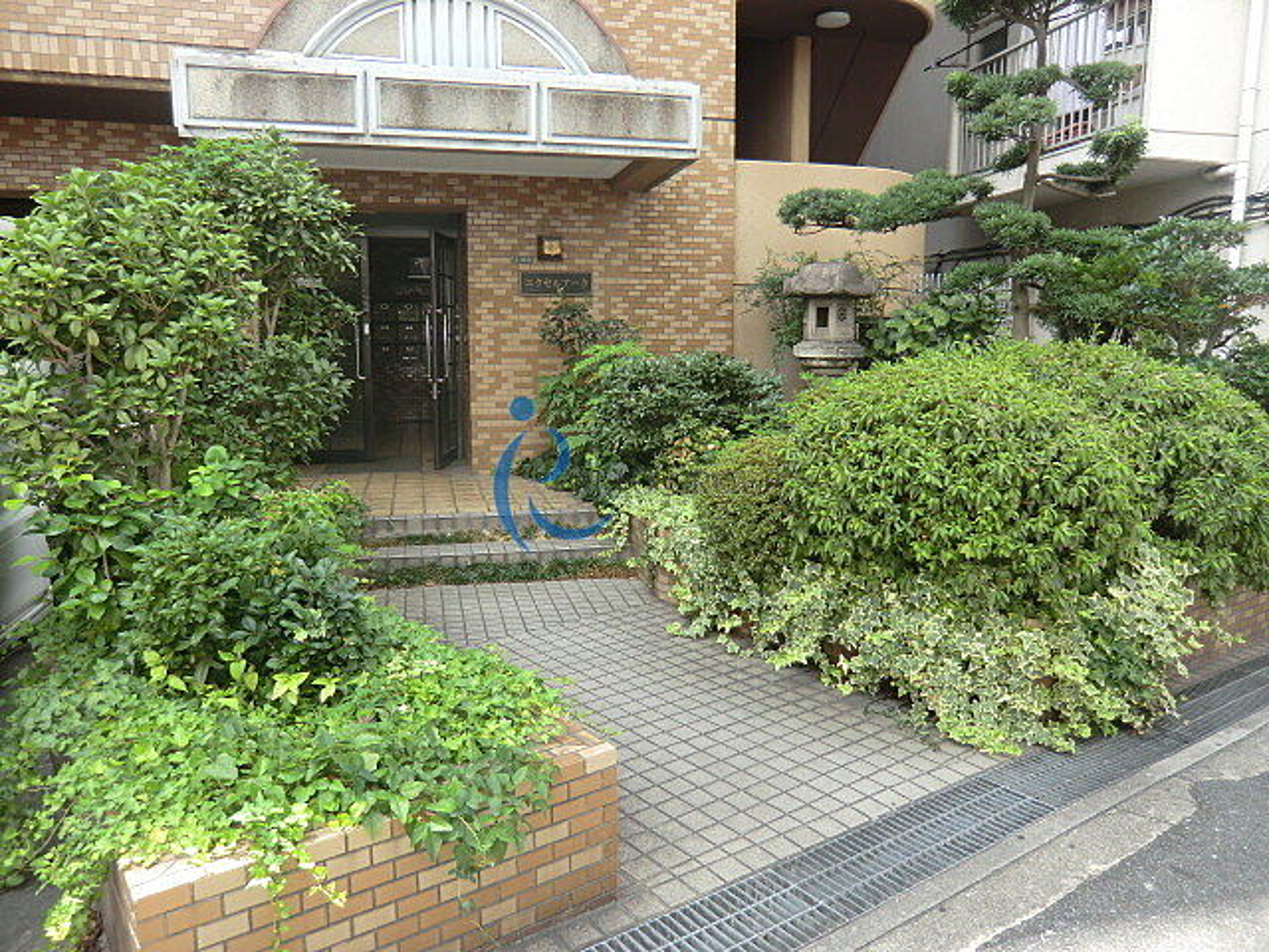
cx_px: 634
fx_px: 880
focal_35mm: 24
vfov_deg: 56.8
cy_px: 476
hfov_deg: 71.6
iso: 64
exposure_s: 1/80
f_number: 3.2
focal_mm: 4.3
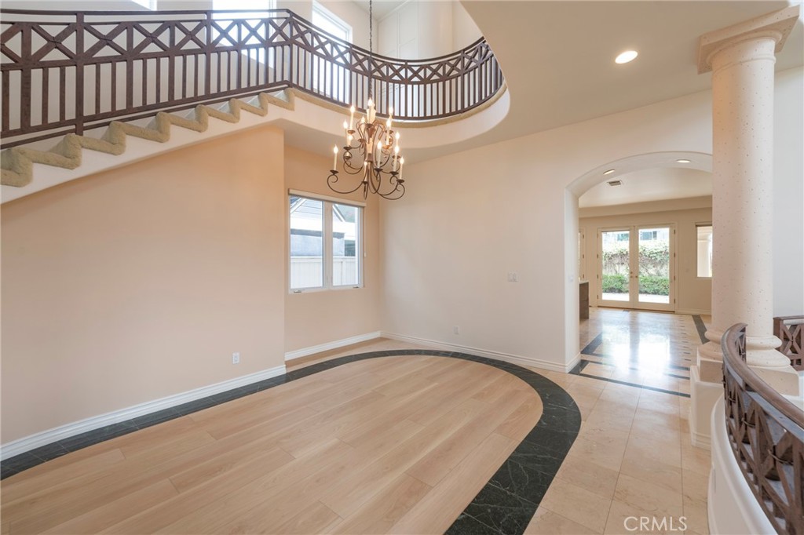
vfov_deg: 81.2
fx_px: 313
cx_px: 402
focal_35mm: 14
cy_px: 268
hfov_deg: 104.3
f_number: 7.1
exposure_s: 1/25
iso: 100
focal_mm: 14
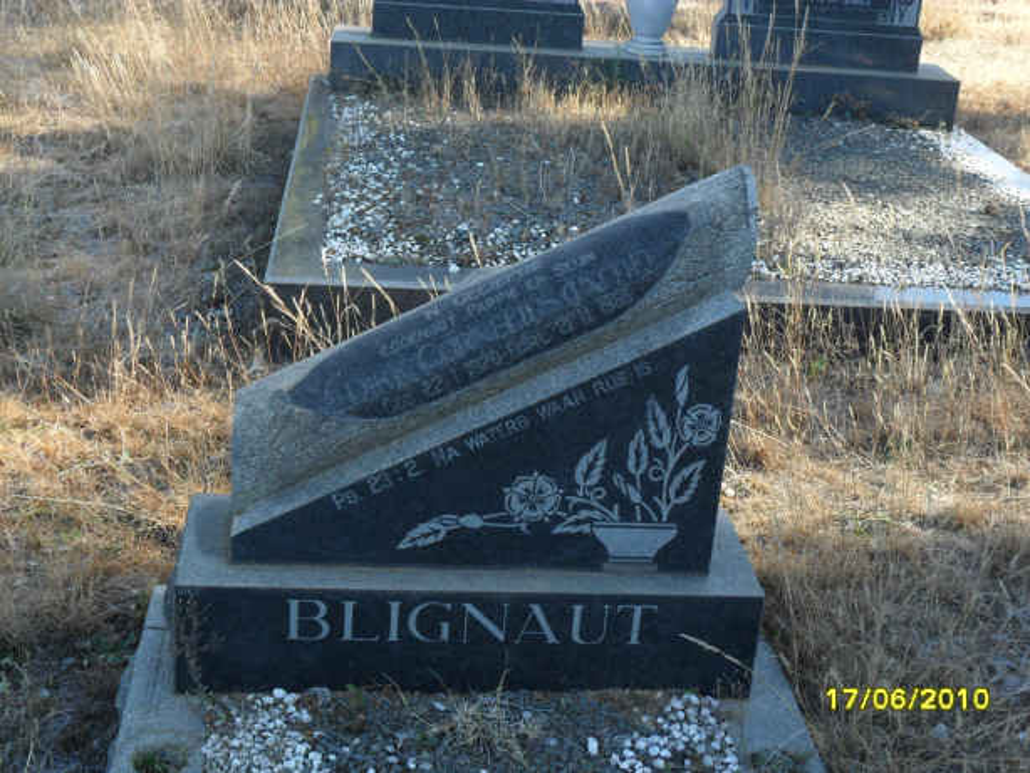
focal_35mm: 52
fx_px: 1548
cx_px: 515
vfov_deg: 28.1
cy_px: 386
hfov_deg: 36.8
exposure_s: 1/60
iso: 100
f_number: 5
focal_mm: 9.3
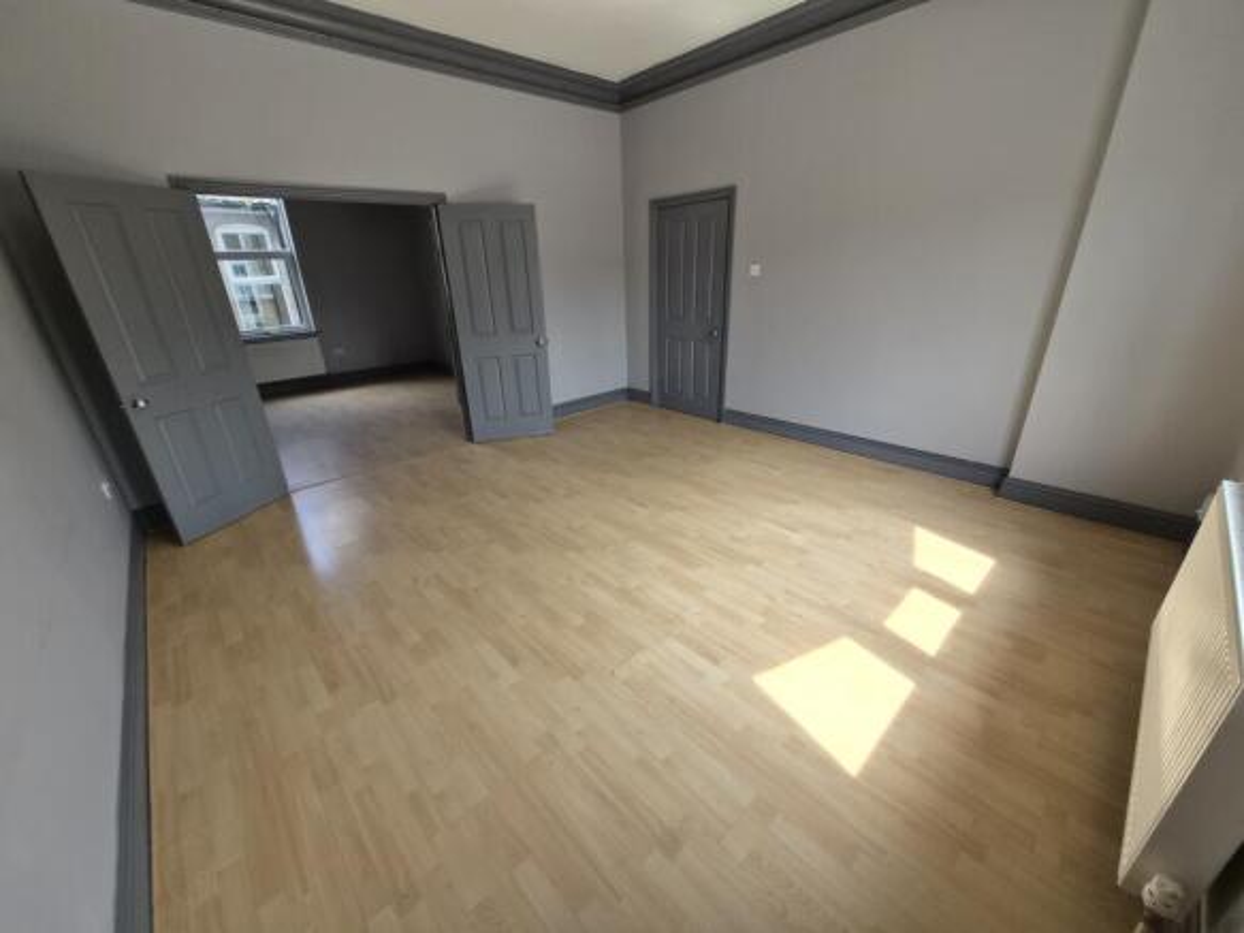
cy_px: 466
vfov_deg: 89.9
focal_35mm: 13
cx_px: 622
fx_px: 467
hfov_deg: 106.2
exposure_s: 1/100
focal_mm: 1.7
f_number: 2.2
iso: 40
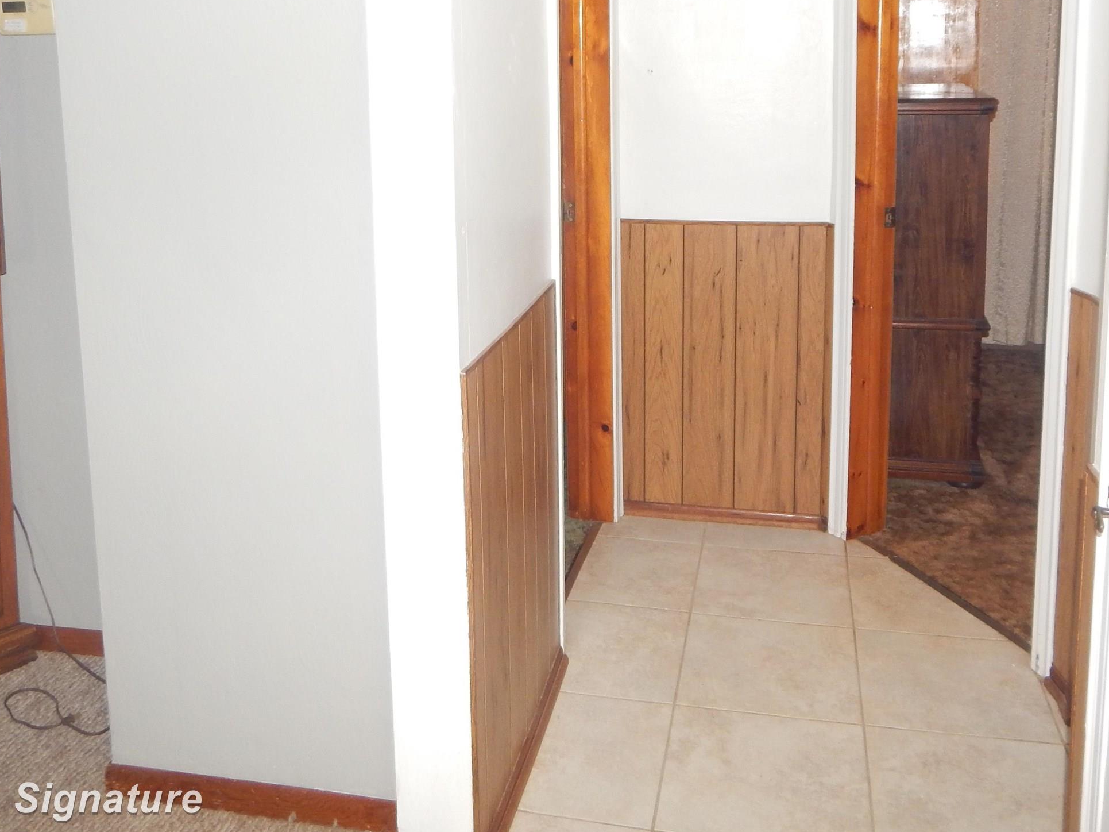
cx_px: 579
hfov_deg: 52.6
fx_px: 1121
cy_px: 203
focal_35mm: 35
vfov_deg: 39.5
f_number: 3
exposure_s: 1/30
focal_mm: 4
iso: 200
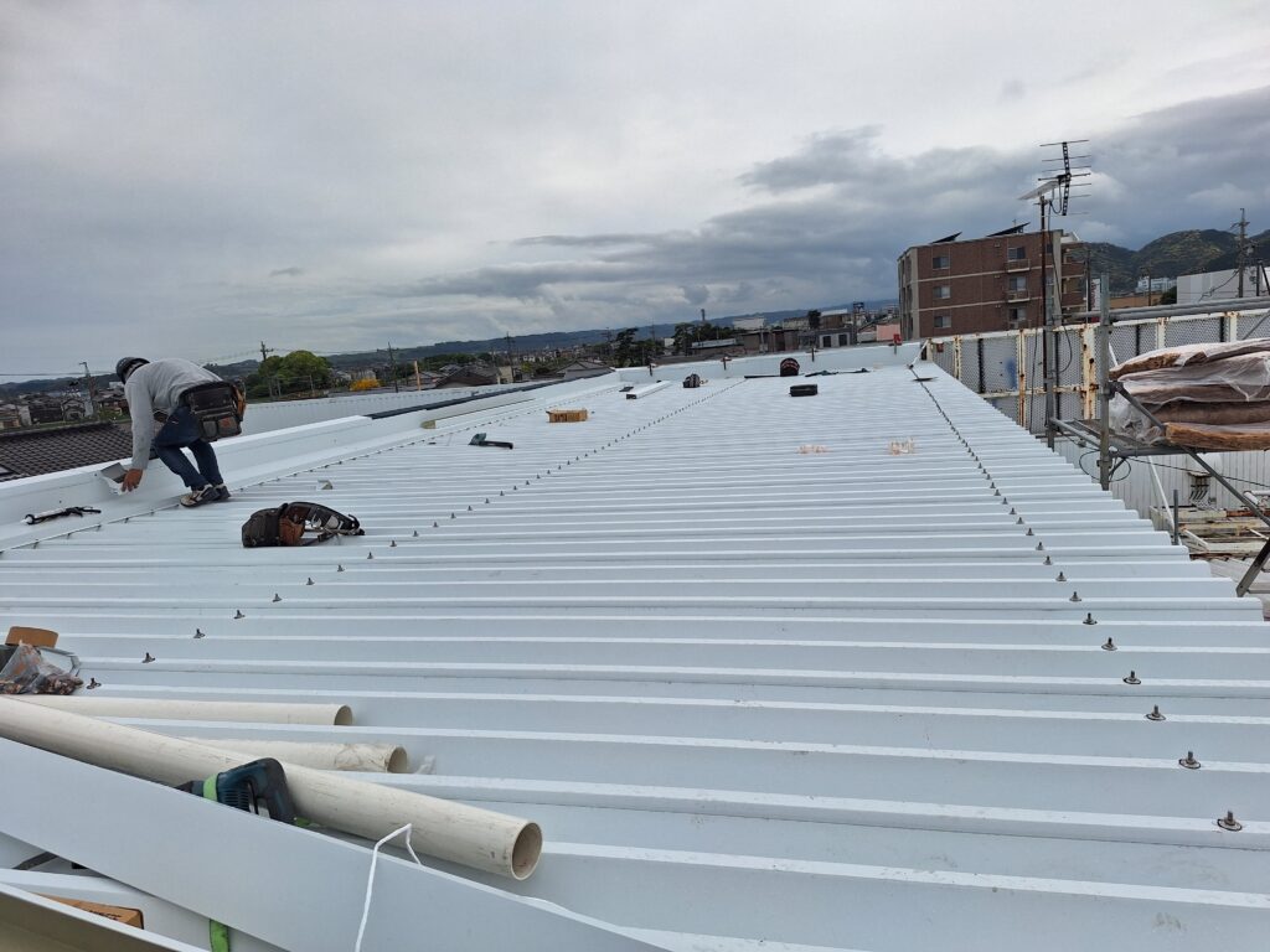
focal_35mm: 23
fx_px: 844
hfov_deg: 73.9
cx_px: 635
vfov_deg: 58.9
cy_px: 476
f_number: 1.8
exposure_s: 1/2809
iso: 40
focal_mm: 5.54
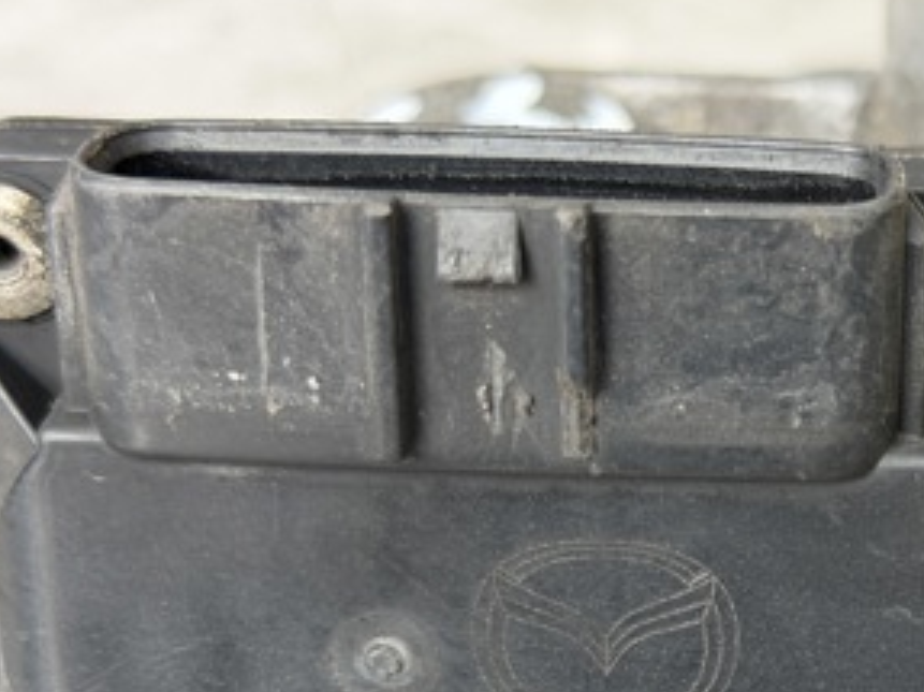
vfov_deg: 13.7
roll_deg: -0.2
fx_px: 2855
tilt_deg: -32.2
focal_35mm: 107
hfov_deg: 18.0
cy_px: 671
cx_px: 905
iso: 250
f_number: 1.78
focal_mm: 6.76
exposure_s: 1/44
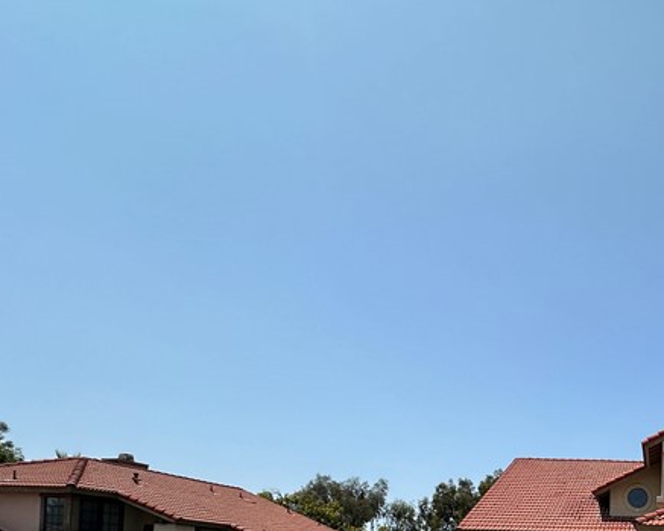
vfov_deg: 39.3
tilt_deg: +3.4
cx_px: 694
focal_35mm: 32
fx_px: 629
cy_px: 555
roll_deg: -1.4
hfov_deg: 45.1
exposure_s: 1/3040
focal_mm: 2.22
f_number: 2.2
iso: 50
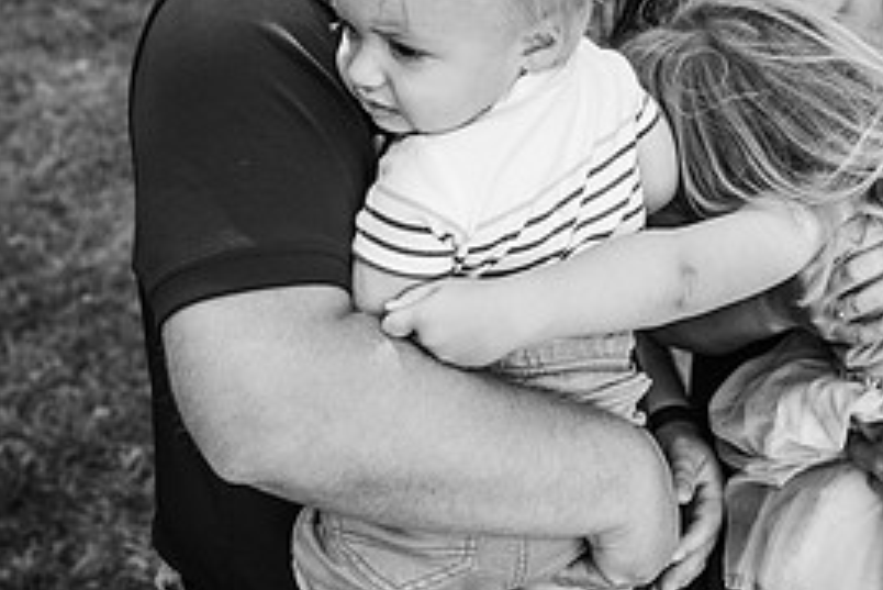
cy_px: 81
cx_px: 662
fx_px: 1276
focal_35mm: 52
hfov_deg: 37.2
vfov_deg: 25.4
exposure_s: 1/640
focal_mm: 24
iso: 640
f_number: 3.2
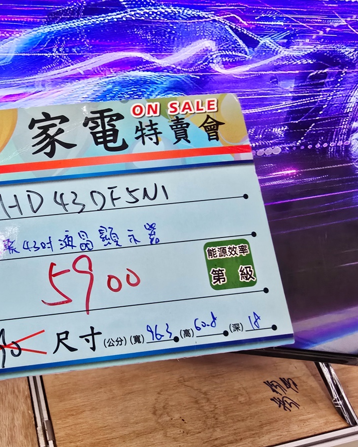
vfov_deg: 89.6
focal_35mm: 17
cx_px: 104
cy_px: 223
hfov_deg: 73.2
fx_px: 225
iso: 200
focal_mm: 2.2
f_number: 2.2
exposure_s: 1/60
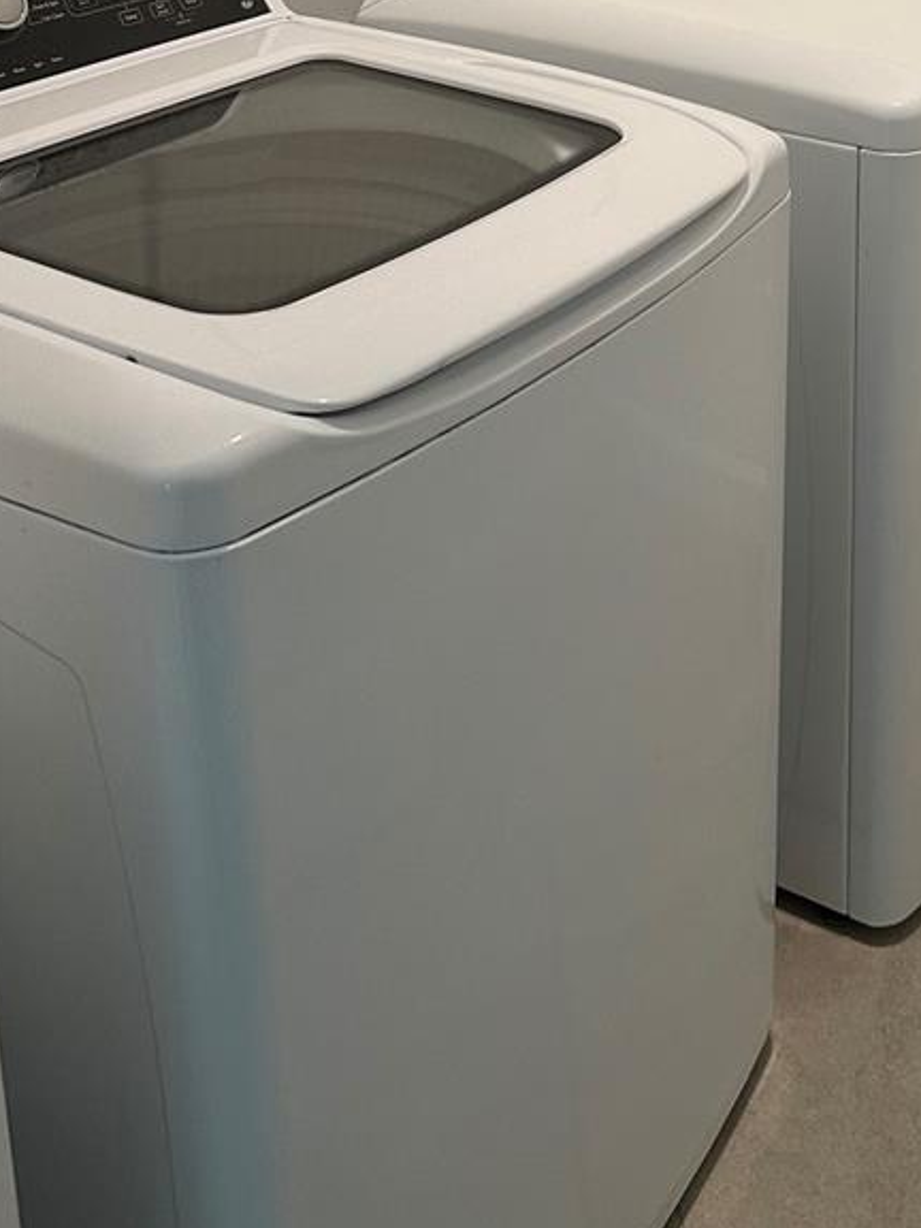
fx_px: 1774
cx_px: 842
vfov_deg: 35.4
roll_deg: -2.9
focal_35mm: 50
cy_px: 75
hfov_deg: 27.9
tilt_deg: -16.9
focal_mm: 6.86
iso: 200
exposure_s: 1/120
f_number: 1.78
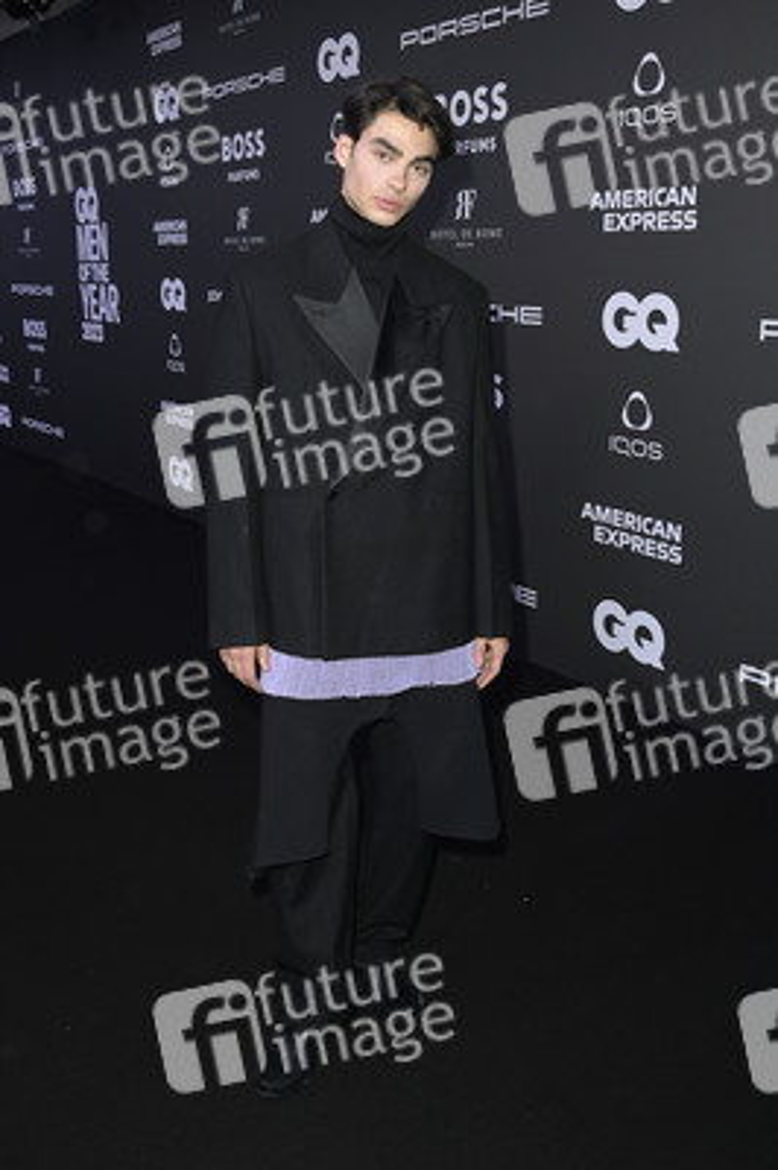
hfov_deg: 41.0
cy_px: 585
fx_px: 1039
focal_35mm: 32
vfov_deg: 58.8
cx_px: 389
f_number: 5.6
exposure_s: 1/250
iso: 800
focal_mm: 32
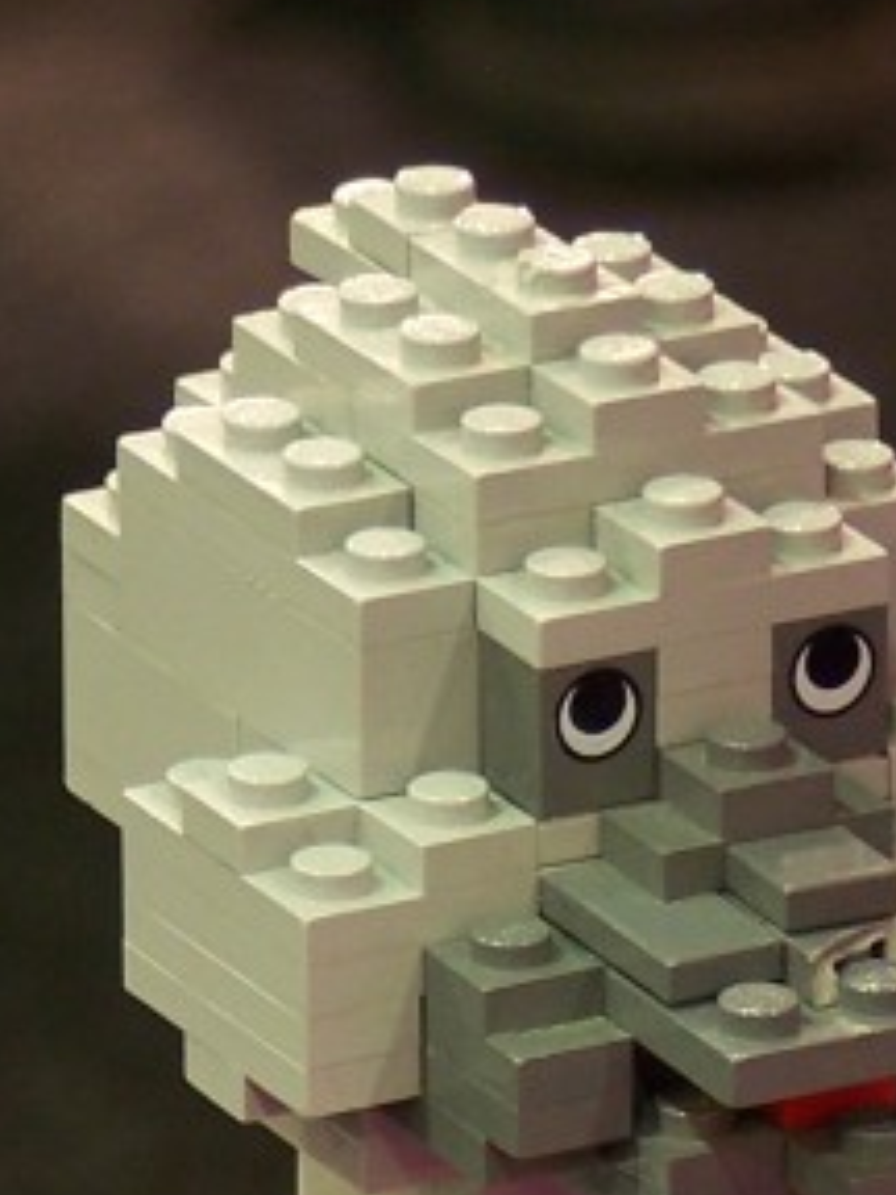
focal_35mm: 495
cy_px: 1925
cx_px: 784
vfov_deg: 4.0
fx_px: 17083
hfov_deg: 3.0
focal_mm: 23.1
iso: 80
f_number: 3.2
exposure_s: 1/2
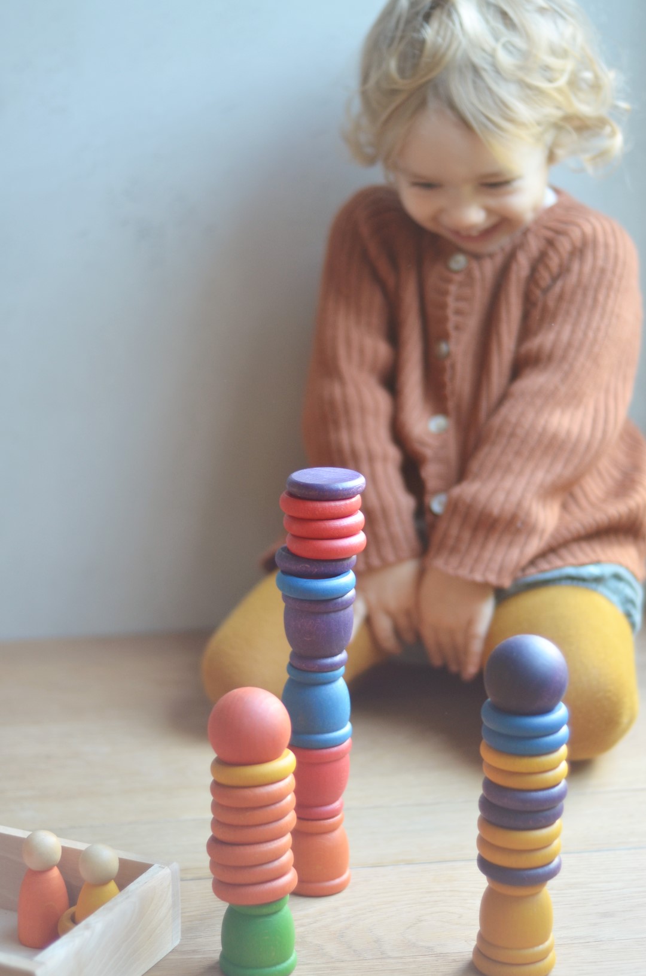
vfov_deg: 27.0
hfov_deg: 18.1
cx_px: 323
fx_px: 2028
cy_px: 488
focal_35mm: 75
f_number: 1.8
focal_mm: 50
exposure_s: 1/100
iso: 360
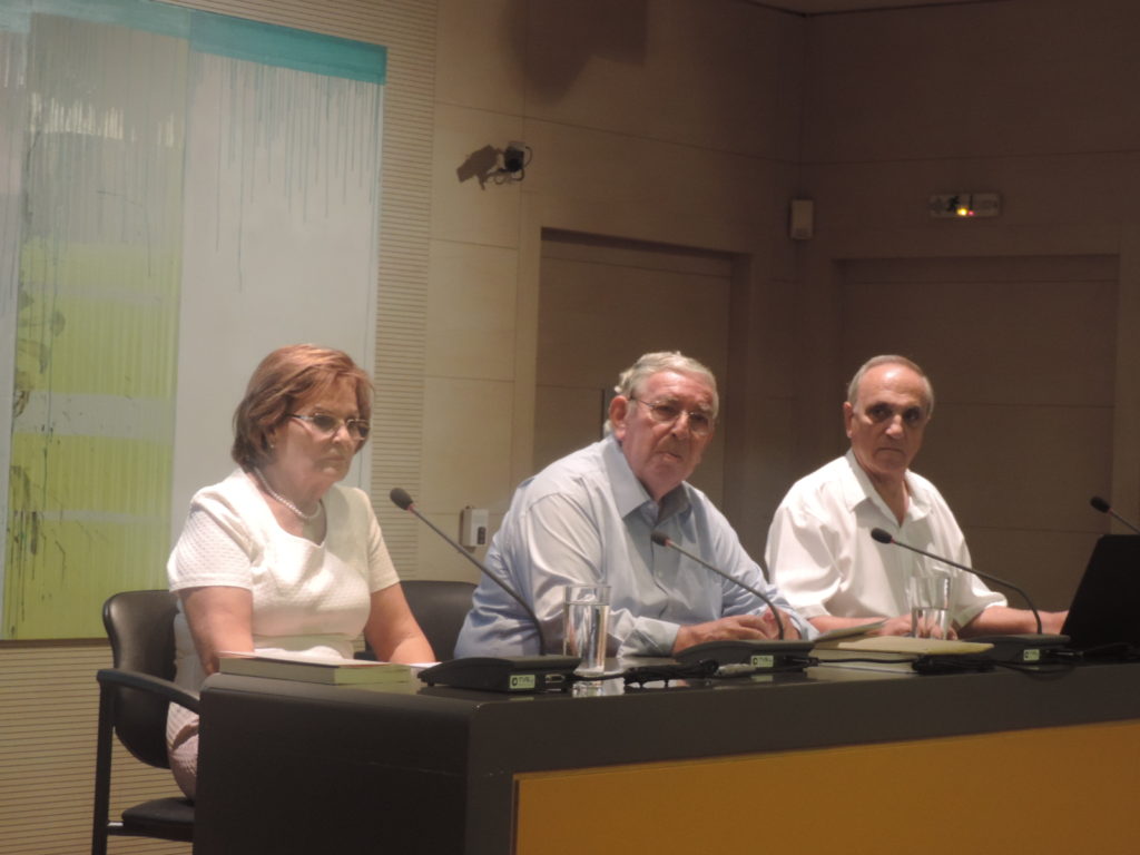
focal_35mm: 90
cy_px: 428
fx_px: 2964
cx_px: 570
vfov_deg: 16.4
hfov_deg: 21.8
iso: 450
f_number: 4.1
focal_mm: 16
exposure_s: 1/25
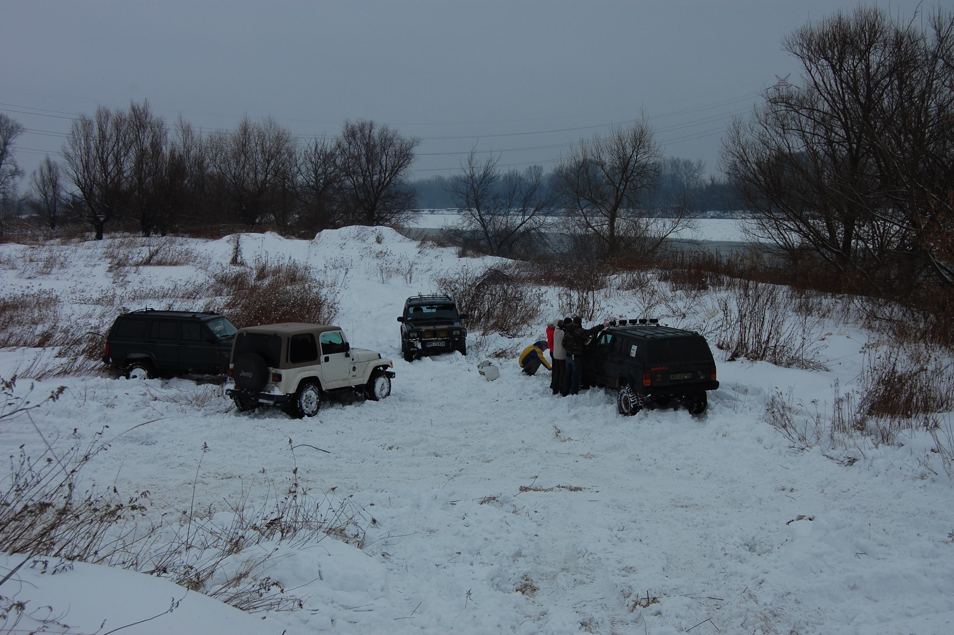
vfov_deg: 28.0
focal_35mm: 48
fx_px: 1271
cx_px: 477
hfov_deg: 41.1
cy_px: 318
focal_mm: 32
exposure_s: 1/250
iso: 200
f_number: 8
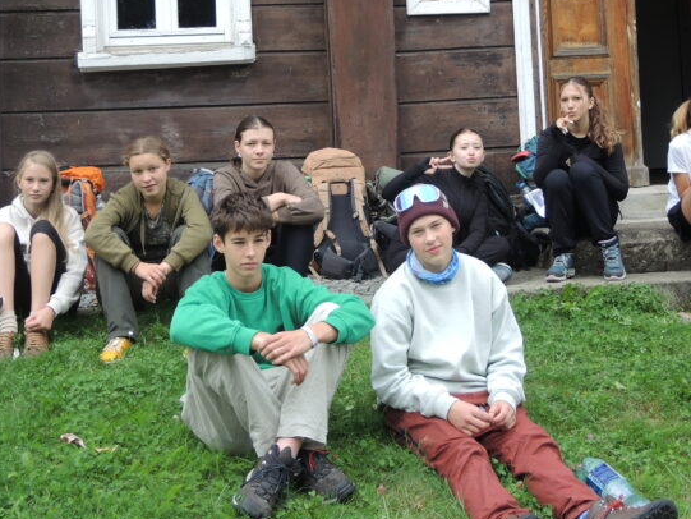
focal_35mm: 53
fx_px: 1058
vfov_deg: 27.0
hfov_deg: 36.1
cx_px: 405
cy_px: 106
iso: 80
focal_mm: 6
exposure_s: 1/400
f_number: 2
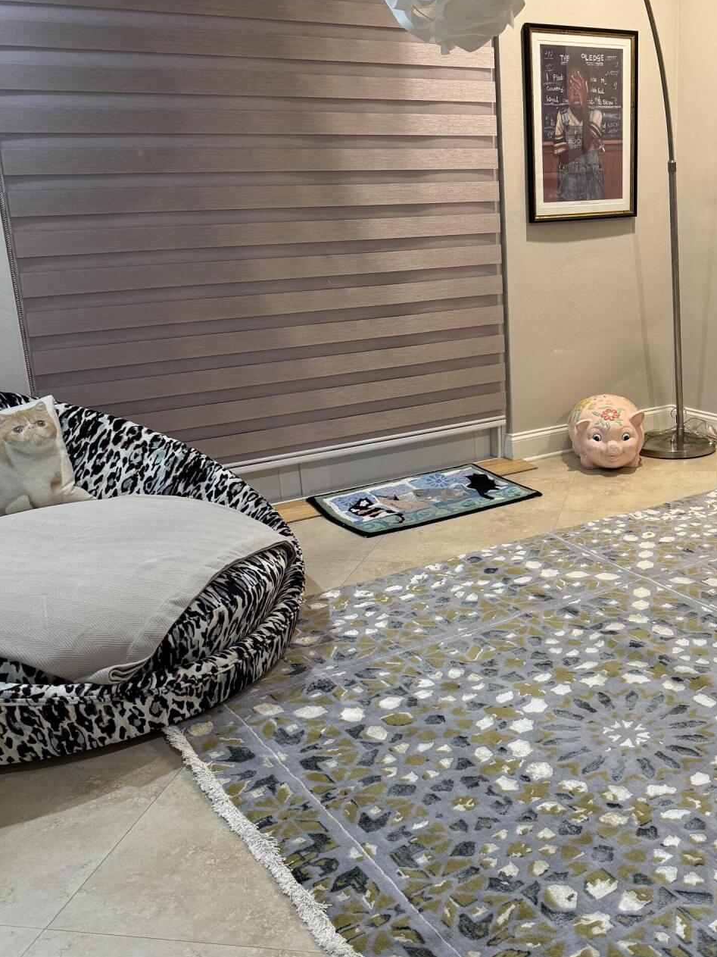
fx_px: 1050
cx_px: 555
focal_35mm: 38
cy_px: 483
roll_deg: +0.7
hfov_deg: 36.6
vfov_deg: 49.0
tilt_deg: -17.1
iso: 200
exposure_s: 1/60
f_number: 1.78
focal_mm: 6.76
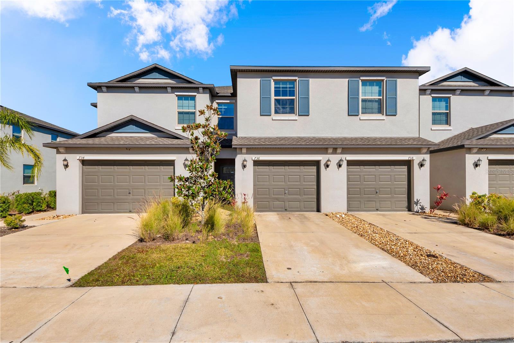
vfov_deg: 67.4
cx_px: 257
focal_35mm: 18
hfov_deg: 90.0
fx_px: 257
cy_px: 172
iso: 100
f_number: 10
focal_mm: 12
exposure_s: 1/500
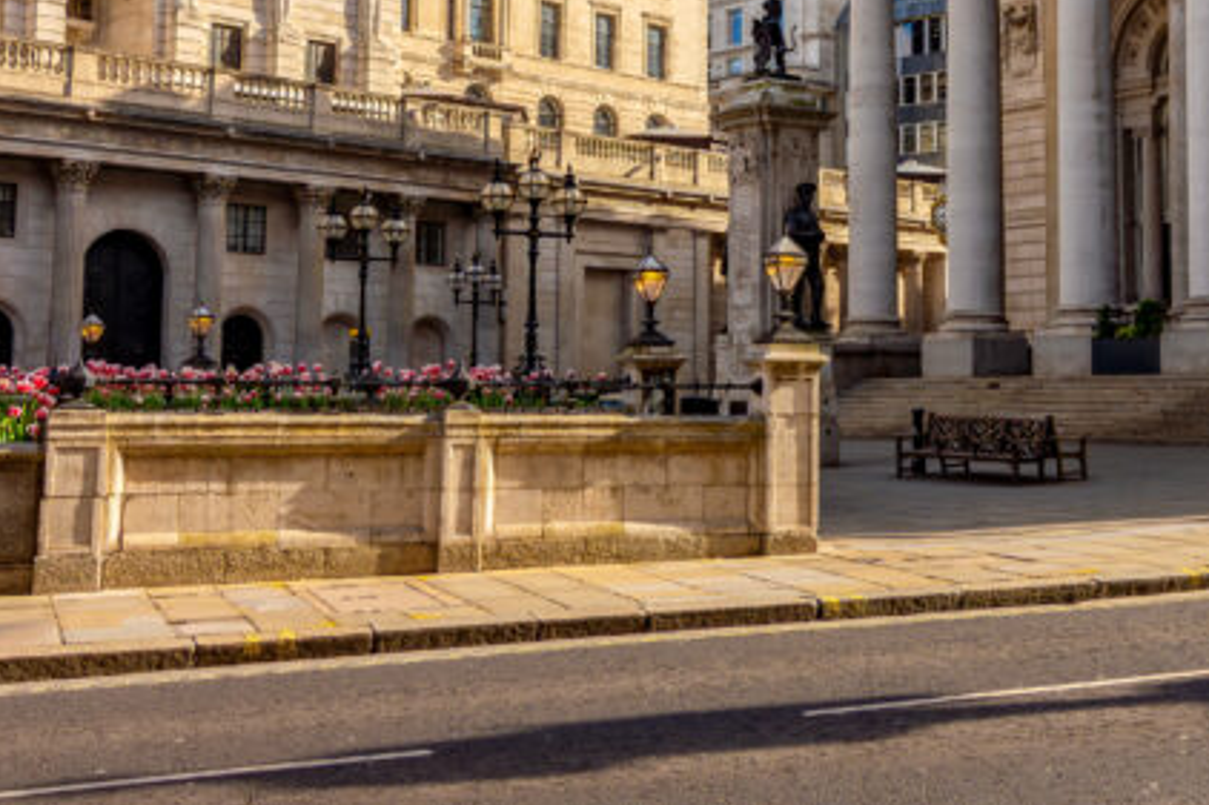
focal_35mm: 51
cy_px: -53
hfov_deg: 38.5
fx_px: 1712
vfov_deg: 24.8
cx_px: 794
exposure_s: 1/250
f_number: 11
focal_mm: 14
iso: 100
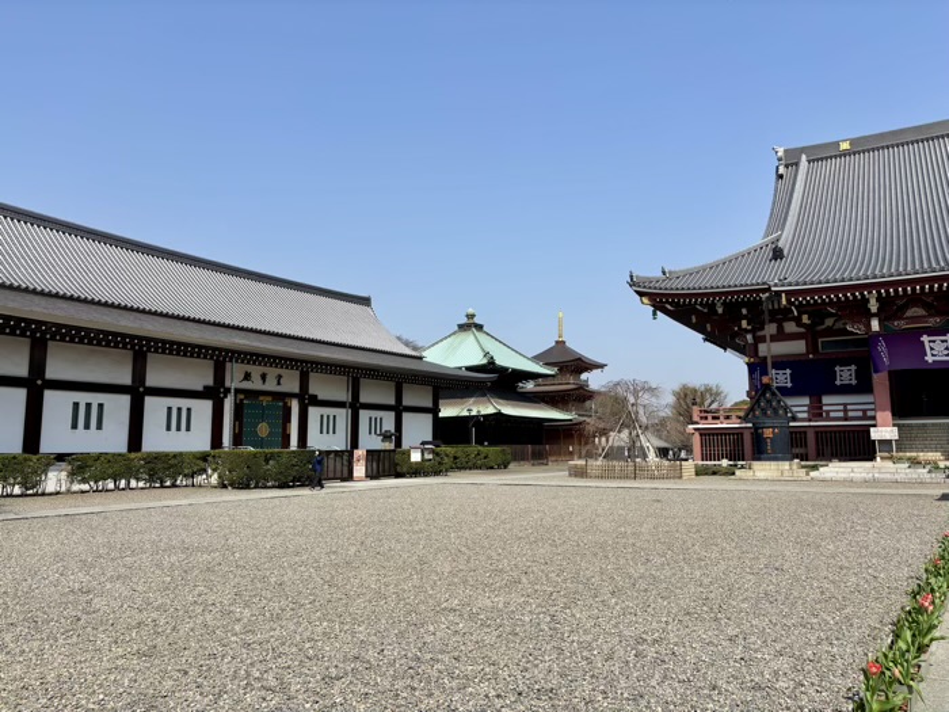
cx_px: 474
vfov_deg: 53.1
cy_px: 356
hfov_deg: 67.3
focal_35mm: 26
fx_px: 713
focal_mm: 5.96
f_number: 1.6
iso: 50
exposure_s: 1/4425
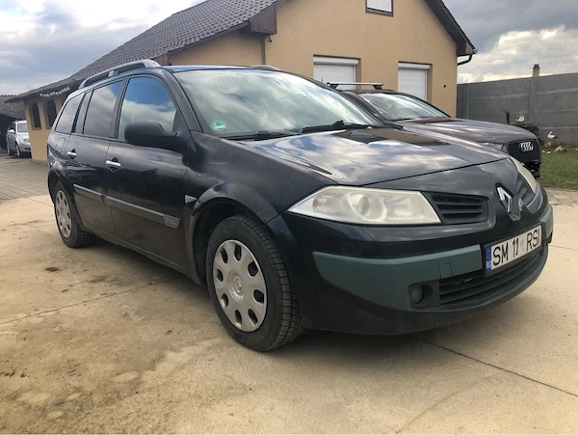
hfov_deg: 63.4
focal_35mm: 28
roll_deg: +1.8
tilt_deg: -10.0
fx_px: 468
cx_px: 289
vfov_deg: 49.8
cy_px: 218
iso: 20
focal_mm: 3.99
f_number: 1.8
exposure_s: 1/454
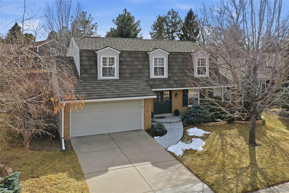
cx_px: 144
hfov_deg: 65.5
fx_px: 225
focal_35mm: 28
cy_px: 96
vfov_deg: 46.4
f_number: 5
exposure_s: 1/320
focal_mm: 10.3
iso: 100
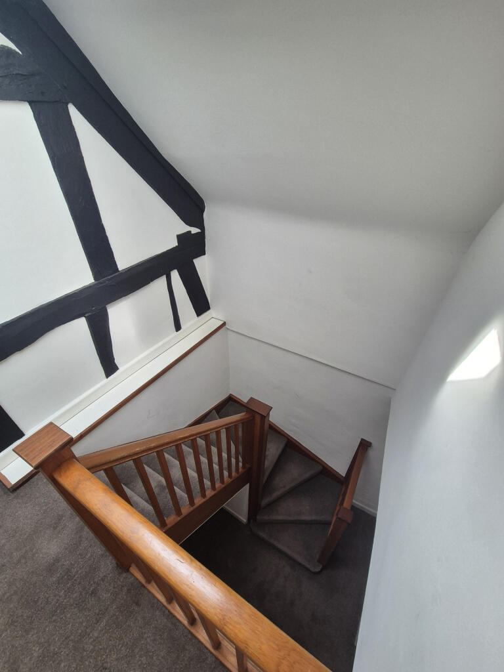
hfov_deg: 89.9
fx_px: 252
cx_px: 252
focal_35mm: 13
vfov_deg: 106.2
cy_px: 336
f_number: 2.2
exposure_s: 1/359
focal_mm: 2.2
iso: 320
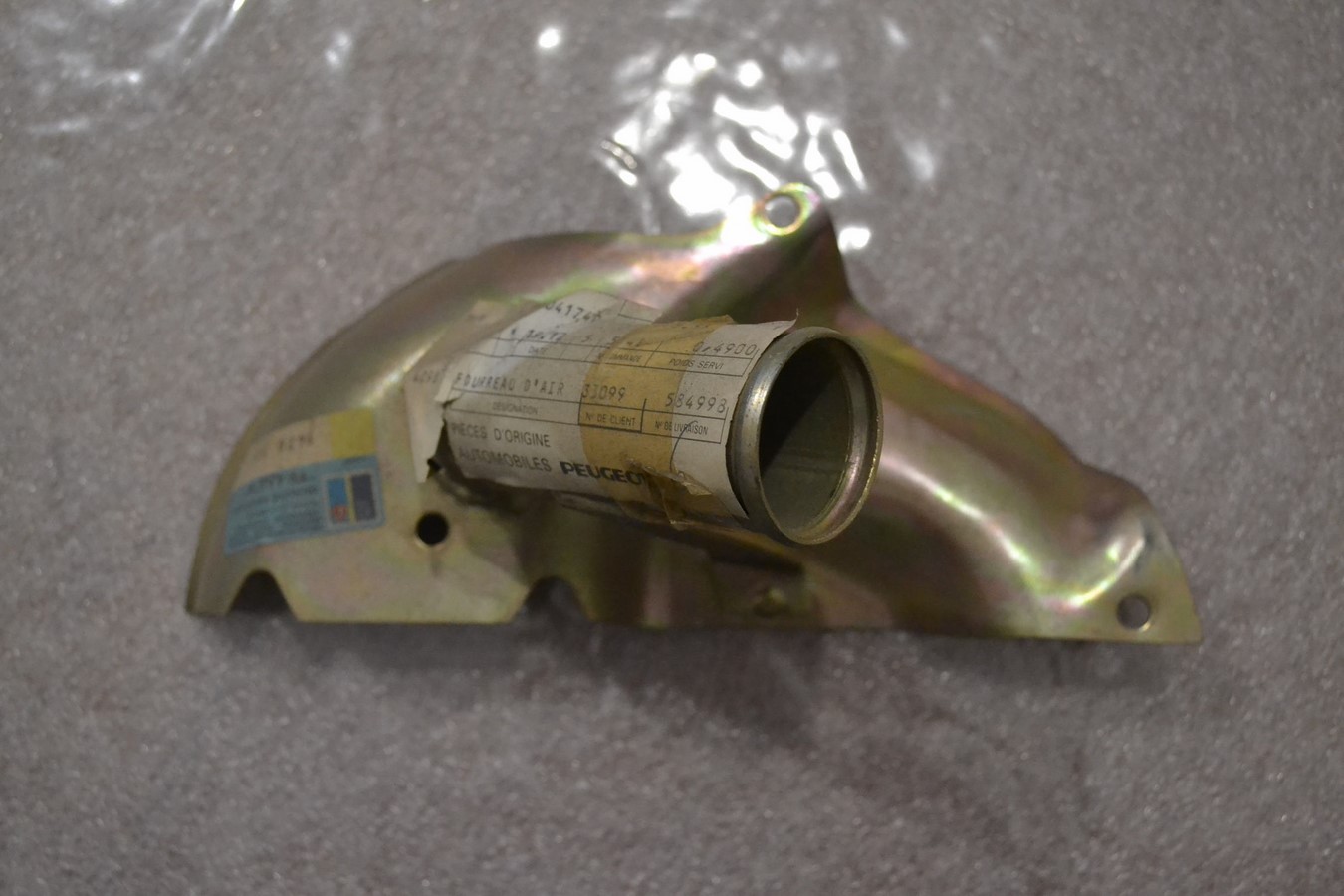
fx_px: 1568
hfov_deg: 46.4
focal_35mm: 42
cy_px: 448
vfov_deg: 31.9
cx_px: 672
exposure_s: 1/50
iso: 3200
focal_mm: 28
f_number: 4.5
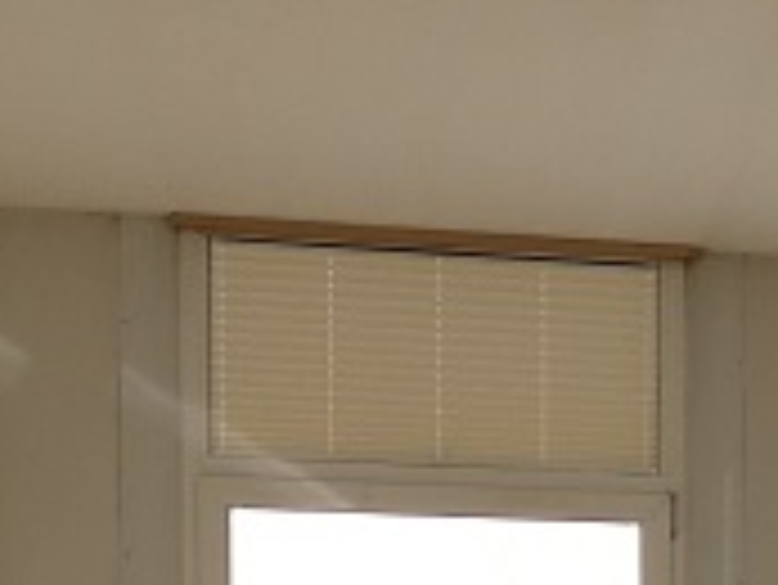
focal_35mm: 104
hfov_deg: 18.0
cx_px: 913
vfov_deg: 13.1
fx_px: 2339
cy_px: 979
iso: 80
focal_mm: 3.6
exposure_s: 1/500
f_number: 2.8
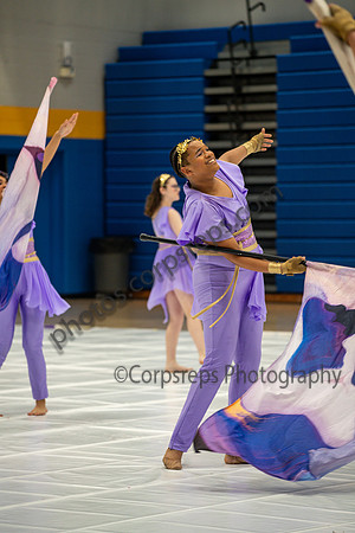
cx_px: 178
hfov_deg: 8.9
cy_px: 266
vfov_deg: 13.2
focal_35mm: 155
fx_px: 2293
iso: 2200
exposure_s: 1/500
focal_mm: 155
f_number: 4
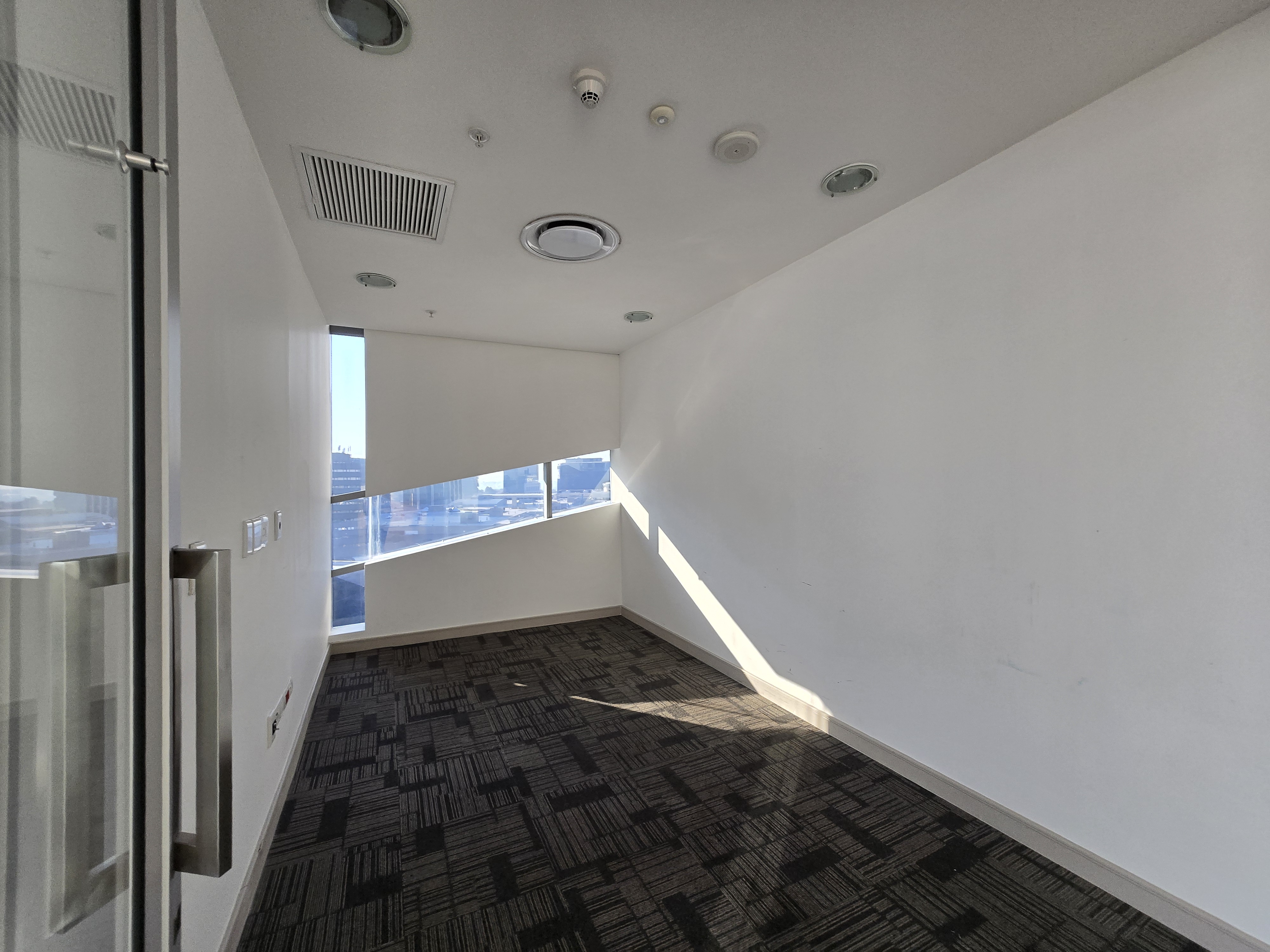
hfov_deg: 106.2
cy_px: 476
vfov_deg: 89.9
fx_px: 477
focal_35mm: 13
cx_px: 635
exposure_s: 1/100
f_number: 2.2
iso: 80
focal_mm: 1.7
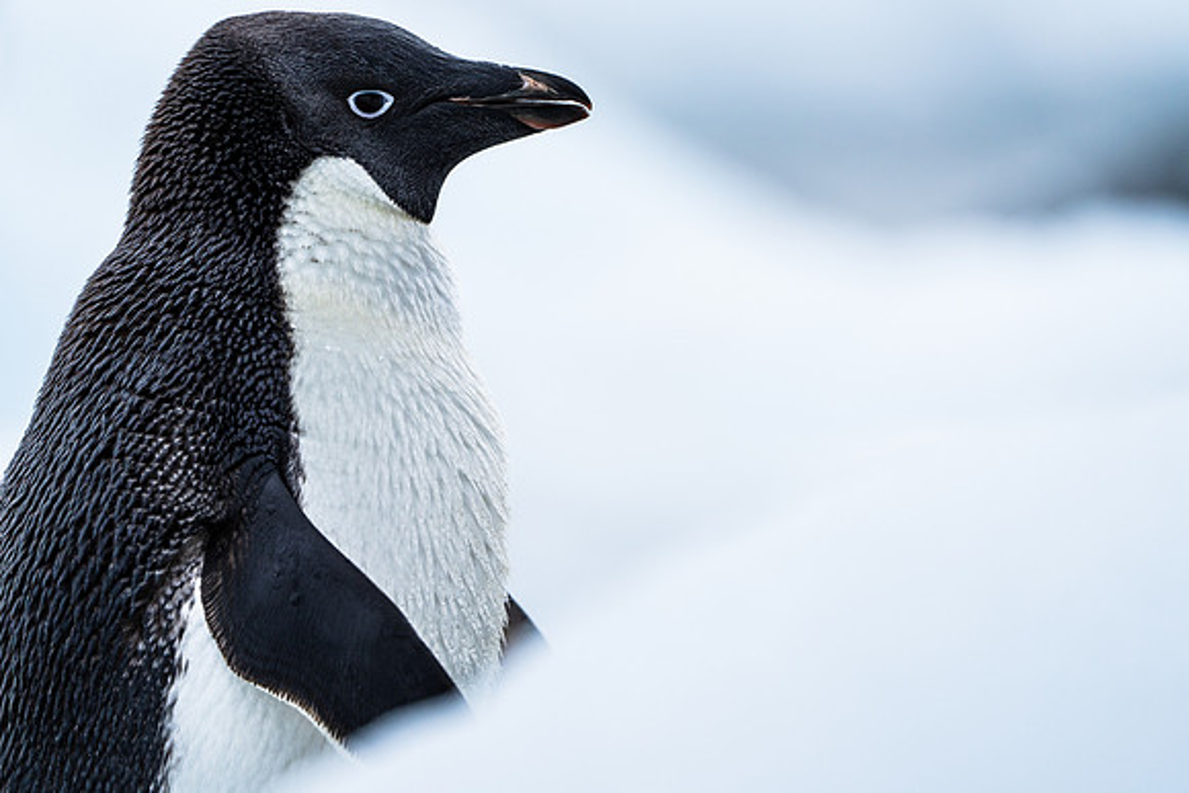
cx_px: 594
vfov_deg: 2.3
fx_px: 19820
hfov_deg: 3.4
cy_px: 396
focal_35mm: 600
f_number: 6.3
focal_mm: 600
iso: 640
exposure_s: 1/2000
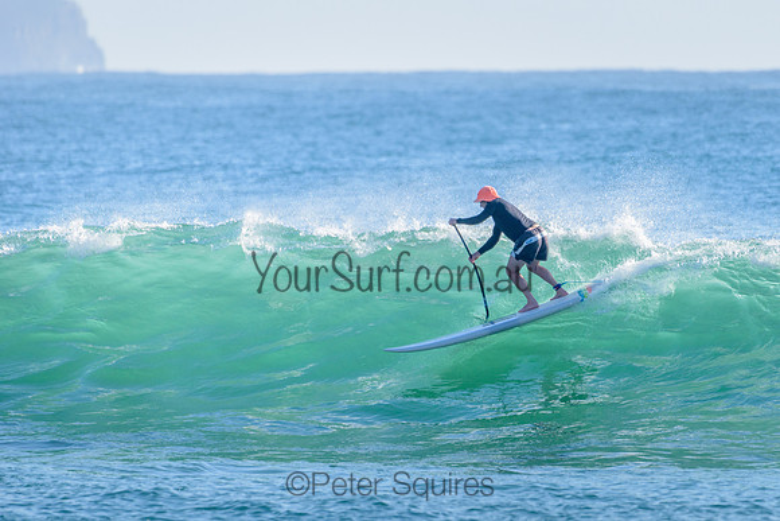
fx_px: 13284
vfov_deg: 2.2
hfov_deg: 3.4
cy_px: 298
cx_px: 478
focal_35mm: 613
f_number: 5.6
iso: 280
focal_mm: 500
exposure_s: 1/2000
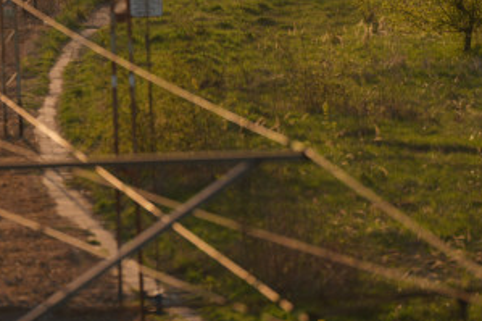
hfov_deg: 4.3
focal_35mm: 480
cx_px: 19
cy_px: 0
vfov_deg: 2.9
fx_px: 6423
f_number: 1.4
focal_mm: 135
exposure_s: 1/2500
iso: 50
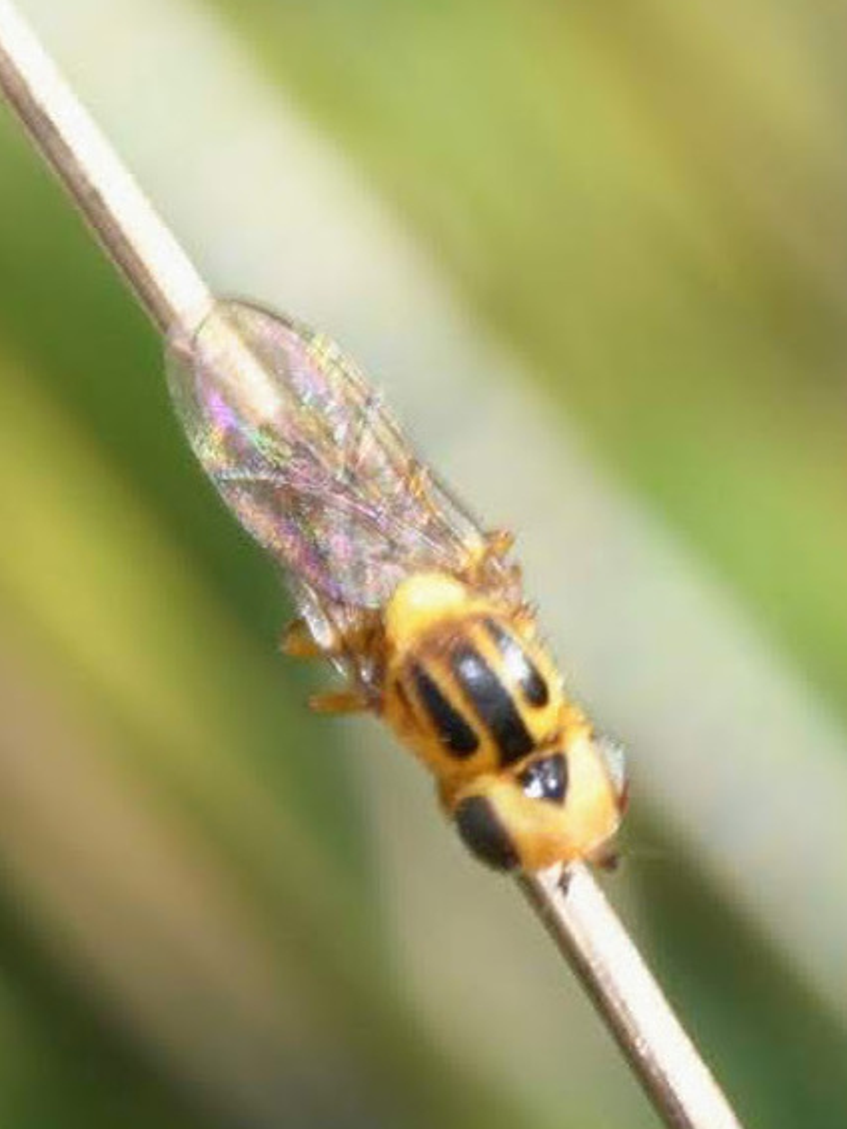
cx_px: 424
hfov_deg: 8.7
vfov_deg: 11.5
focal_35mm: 172
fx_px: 5594
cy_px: 573
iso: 1250
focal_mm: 105
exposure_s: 1/160
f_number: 25
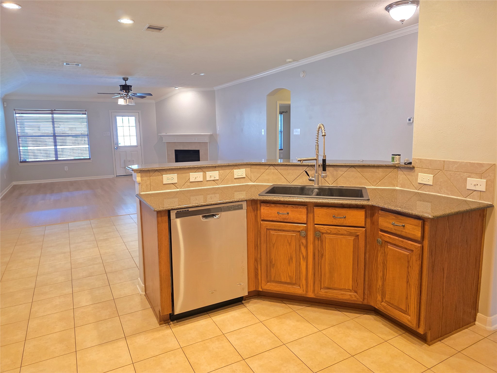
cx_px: 248
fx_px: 330
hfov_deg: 73.9
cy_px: 186
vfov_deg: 58.9
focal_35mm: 23
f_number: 1.7
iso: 640
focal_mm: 6.3
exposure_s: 1/120
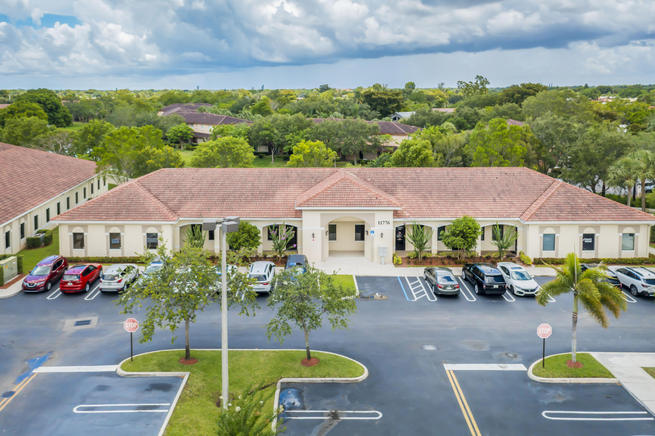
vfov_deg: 46.4
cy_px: 218
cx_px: 328
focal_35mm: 28
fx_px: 509
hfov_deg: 65.5
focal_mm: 10.26
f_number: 2.8
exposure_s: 1/80
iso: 100
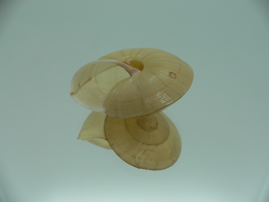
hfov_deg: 52.6
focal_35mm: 35
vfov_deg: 40.7
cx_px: 134
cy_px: 101
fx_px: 272
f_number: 2.8
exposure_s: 1/60
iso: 80
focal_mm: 4.6
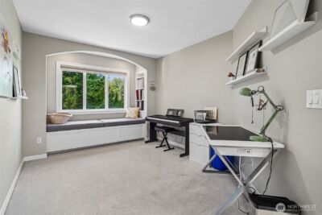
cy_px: 108
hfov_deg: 96.7
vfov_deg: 73.8
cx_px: 161
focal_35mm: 16
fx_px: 143
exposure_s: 1/30
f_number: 8
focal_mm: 16
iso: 1600
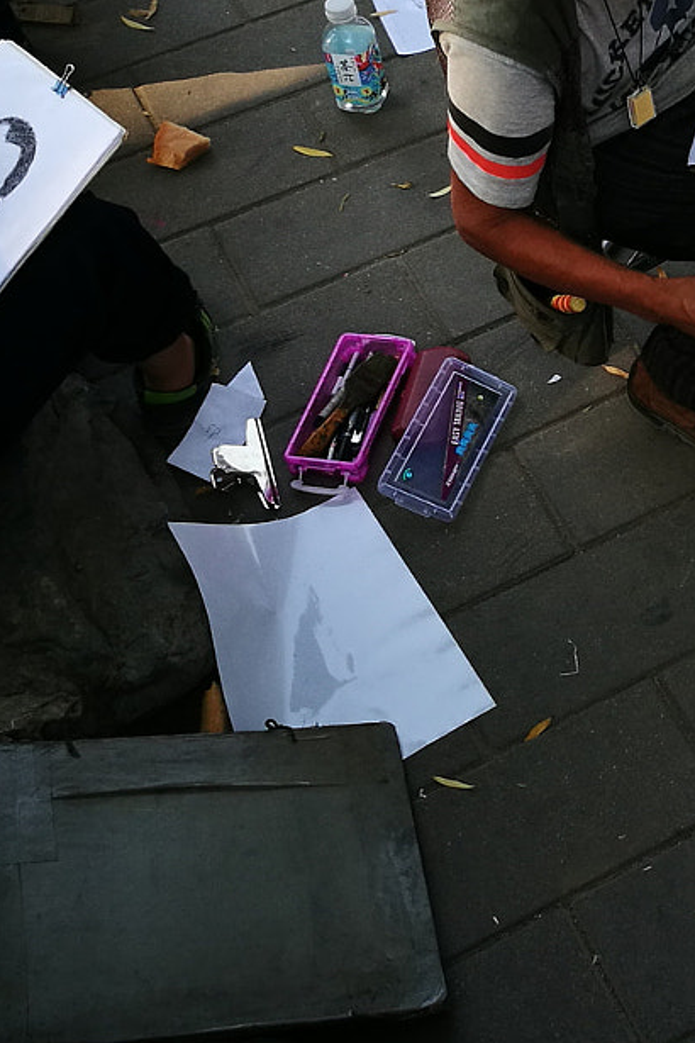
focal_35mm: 73
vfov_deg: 27.2
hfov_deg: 18.0
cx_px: 751
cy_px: 231
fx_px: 2114
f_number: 2.2
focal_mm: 4.5
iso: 50
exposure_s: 1/141
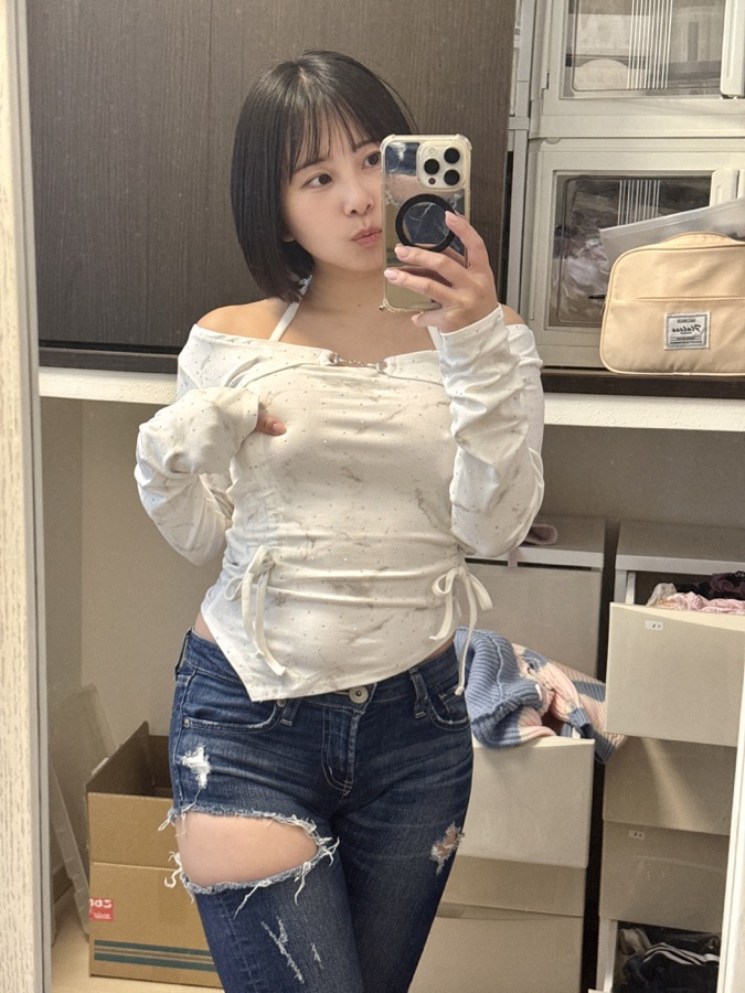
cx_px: 372
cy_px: 496
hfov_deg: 30.3
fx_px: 1377
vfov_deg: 39.7
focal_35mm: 48
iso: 250
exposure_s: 1/50
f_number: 1.78
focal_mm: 6.76
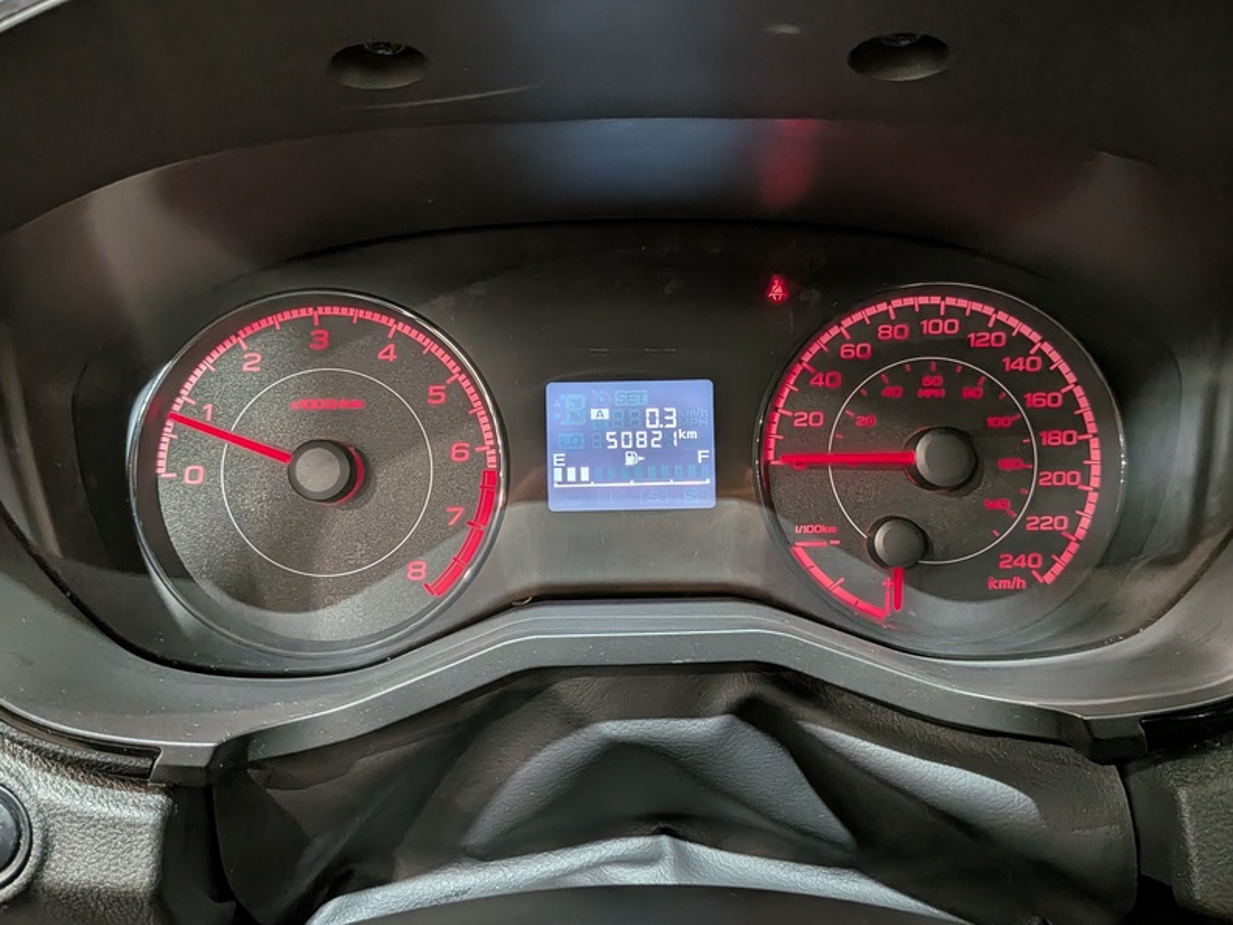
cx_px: 642
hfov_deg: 58.3
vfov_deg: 45.5
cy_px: 465
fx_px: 1104
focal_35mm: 31
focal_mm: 4.53
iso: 50
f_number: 1.7
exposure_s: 1/60
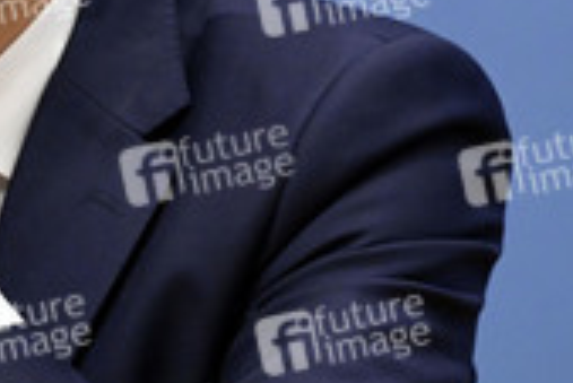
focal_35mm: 320
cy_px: -88
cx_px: -86
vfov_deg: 4.3
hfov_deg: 6.4
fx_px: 5098
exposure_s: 1/1000
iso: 5000
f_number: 4
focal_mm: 120
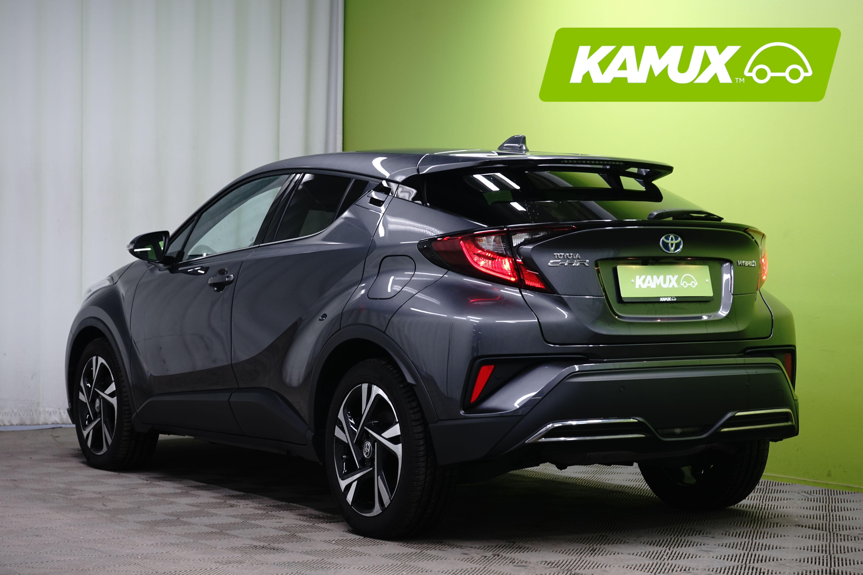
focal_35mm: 70
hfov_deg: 28.8
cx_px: 432
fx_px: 1678
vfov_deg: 19.5
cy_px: 288
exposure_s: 1/6
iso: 500
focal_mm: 70
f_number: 8
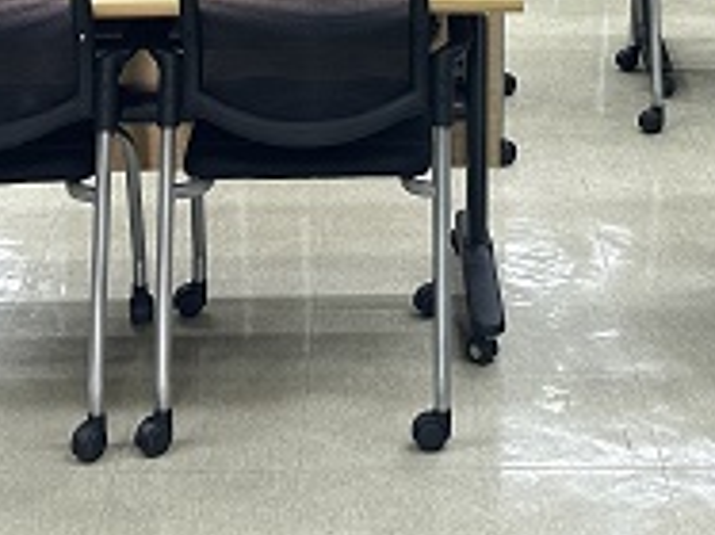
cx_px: 409
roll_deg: -0.4
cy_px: -332
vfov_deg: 16.0
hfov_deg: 23.8
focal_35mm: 82
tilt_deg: -6.5
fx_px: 1693
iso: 160
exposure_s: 1/120
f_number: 1.78
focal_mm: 6.86
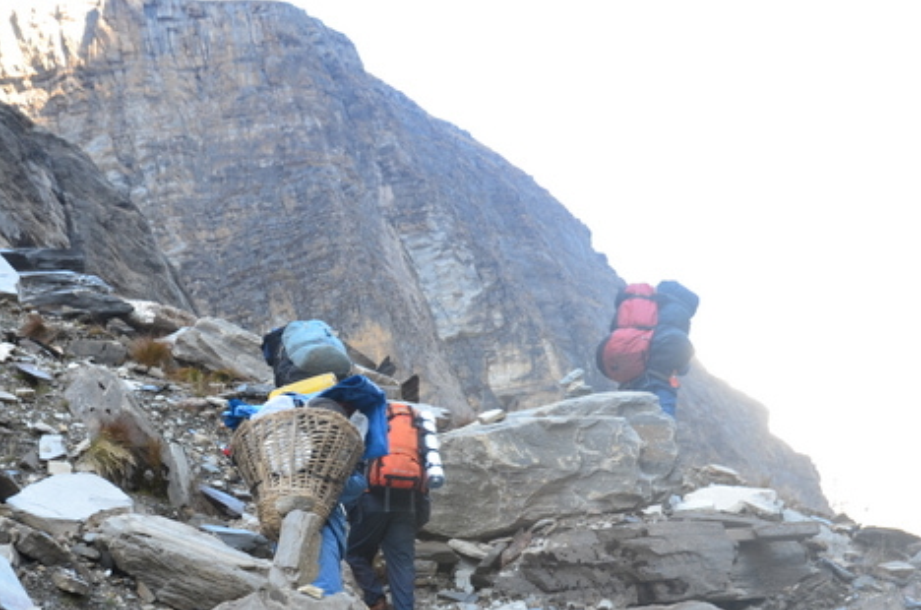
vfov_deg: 17.8
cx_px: 279
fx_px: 1915
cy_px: 571
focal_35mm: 75
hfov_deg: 26.8
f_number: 7.1
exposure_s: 1/25
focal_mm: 26
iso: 200
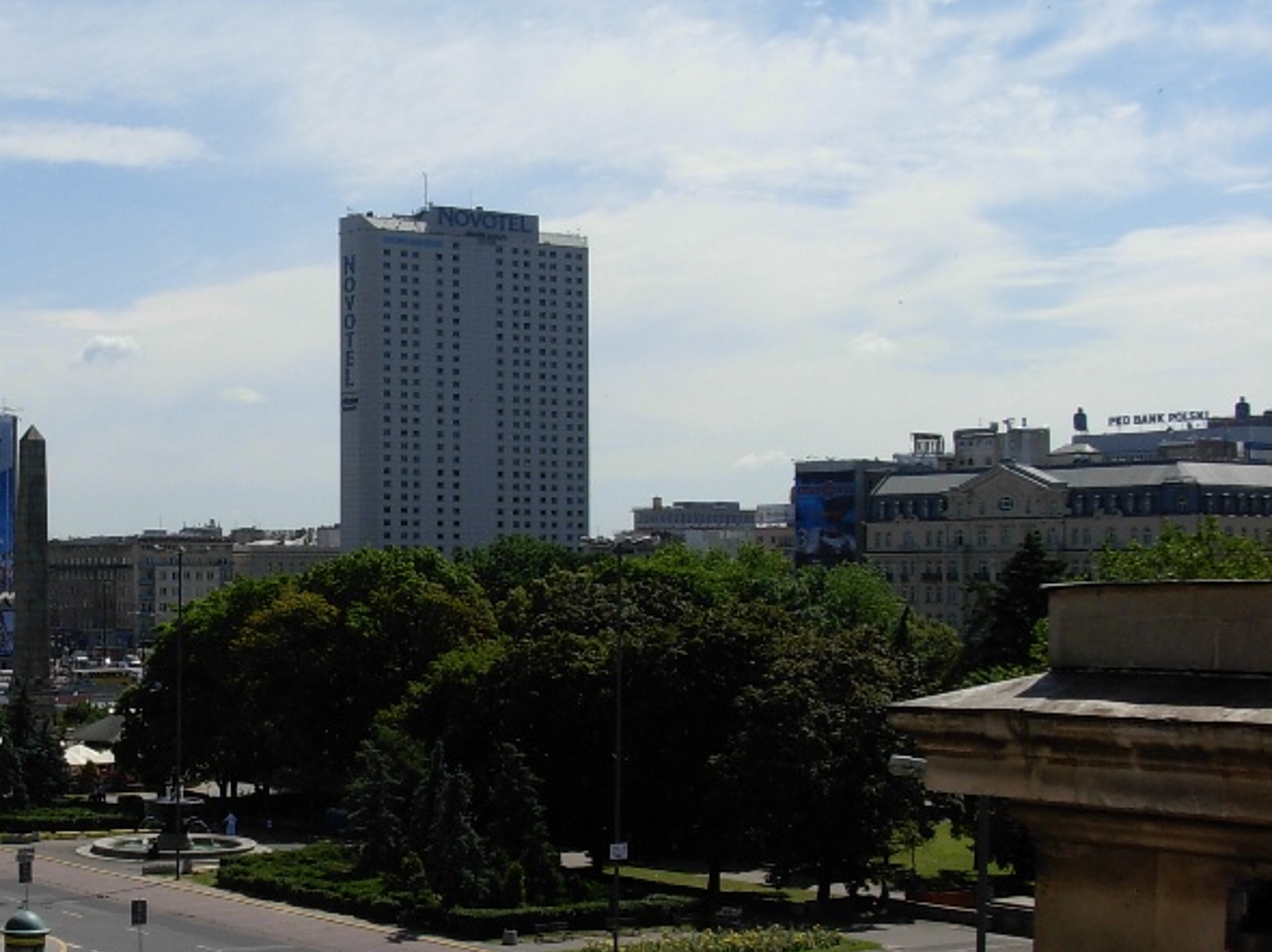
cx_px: 170
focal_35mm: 66
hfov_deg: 28.5
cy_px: 545
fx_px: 2424
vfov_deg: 22.2
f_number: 4.9
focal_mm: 6.3
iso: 79
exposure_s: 1/886
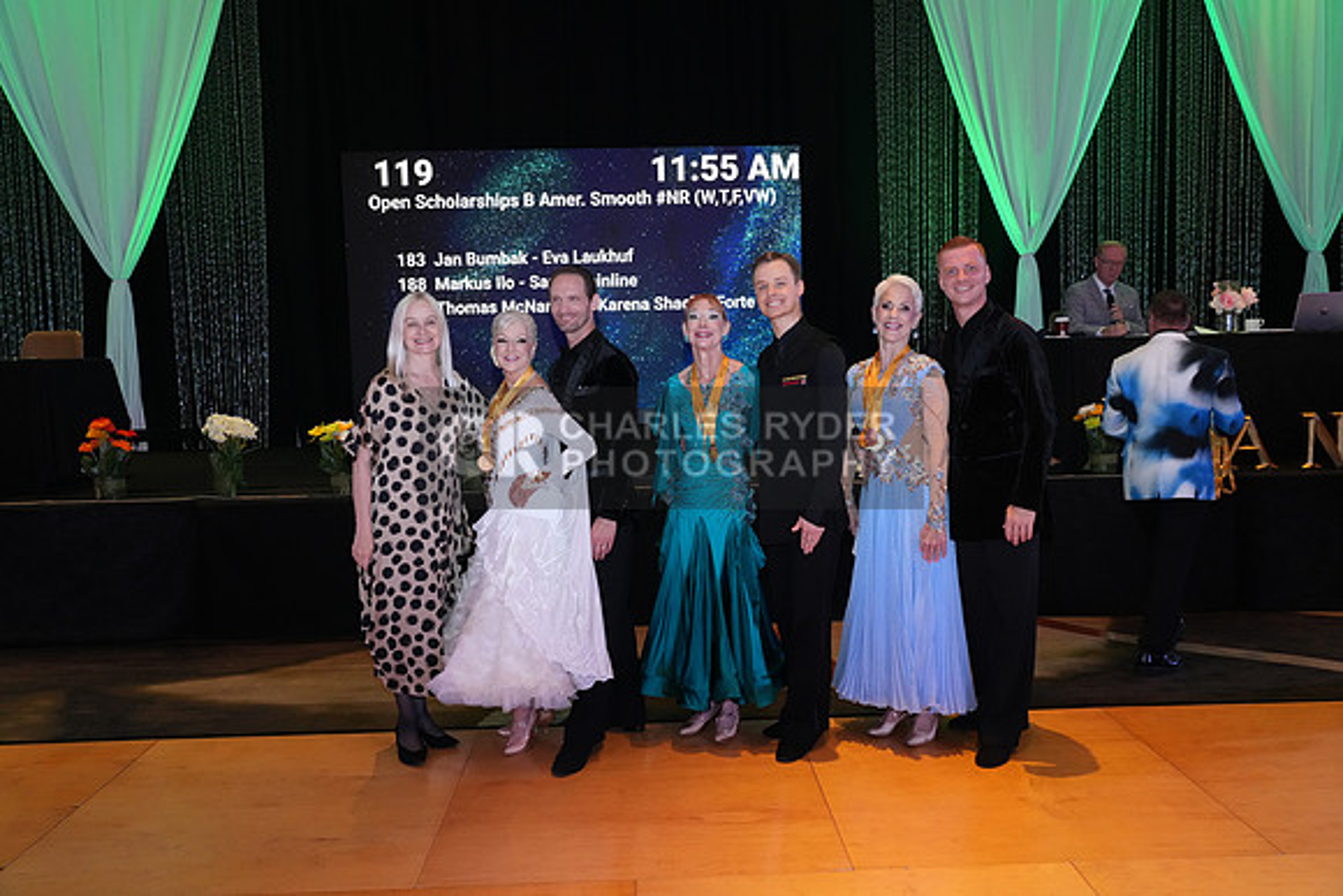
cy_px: 448
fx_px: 1007
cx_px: 672
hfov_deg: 67.4
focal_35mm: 27
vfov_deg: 48.0
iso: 3200
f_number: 4.5
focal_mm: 27
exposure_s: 1/250
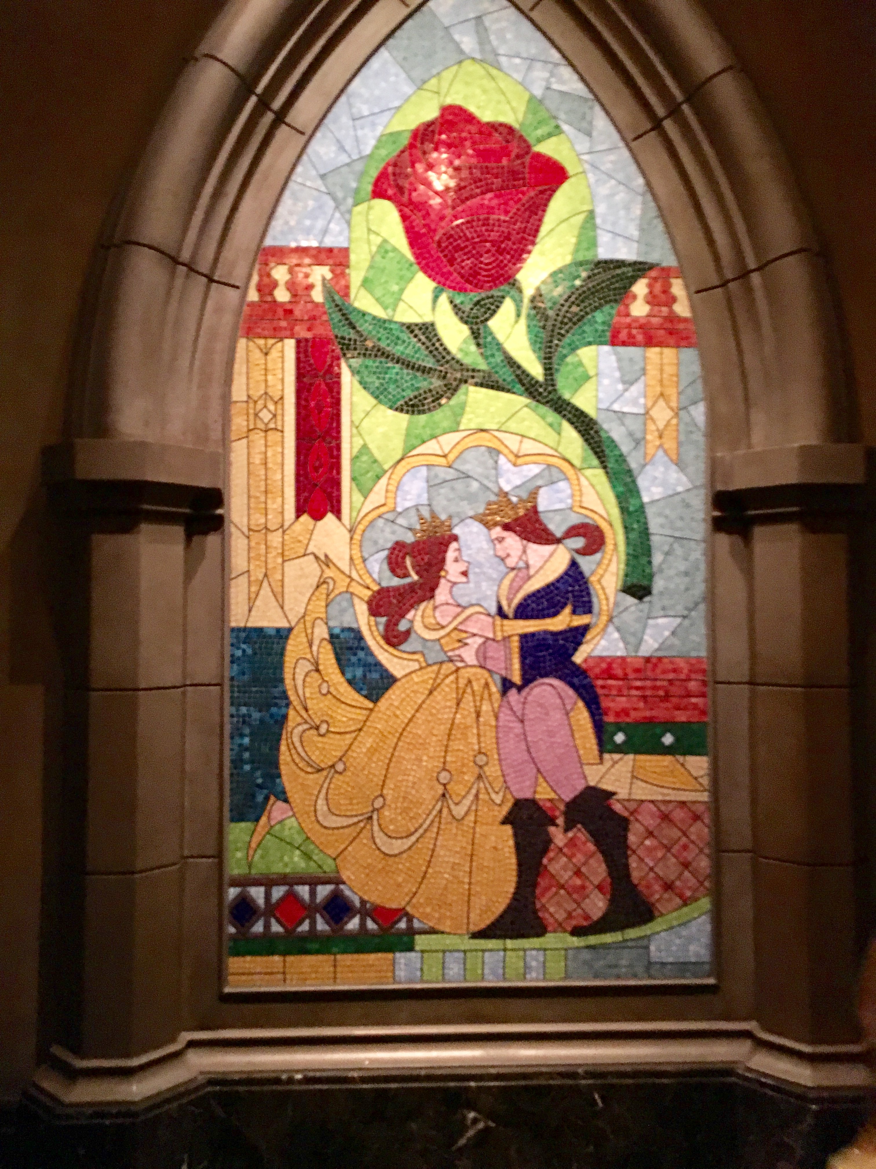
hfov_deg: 48.2
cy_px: 584
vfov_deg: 61.7
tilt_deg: +1.1
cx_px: 438
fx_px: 979
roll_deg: -0.3
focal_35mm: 29
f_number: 2.2
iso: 400
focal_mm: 4.15
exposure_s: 1/15
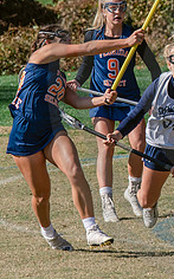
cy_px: 104
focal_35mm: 894
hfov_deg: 1.5
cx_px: 241
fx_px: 6800
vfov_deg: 2.4
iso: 250
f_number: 5
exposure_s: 1/1600
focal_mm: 200
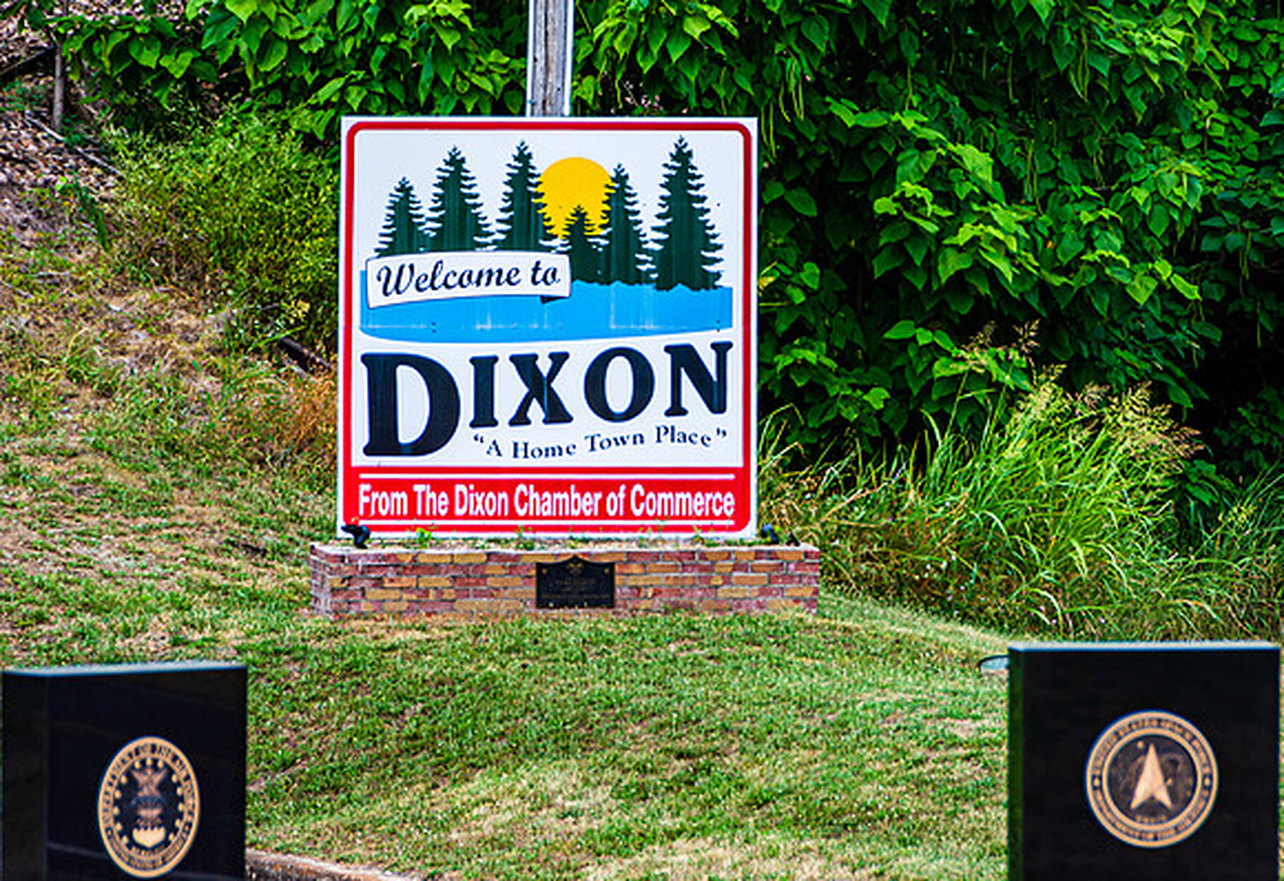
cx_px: 702
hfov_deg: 5.7
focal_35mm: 358
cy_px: 311
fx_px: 12890
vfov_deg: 3.9
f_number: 8
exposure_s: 1/160
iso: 100
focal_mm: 170
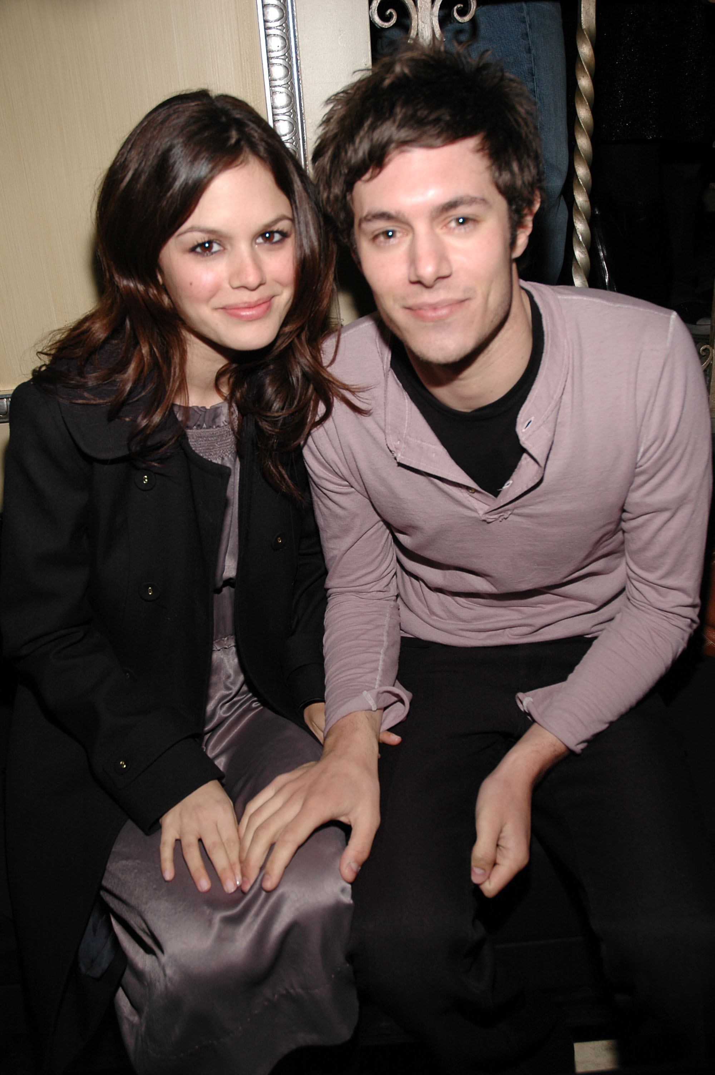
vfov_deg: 57.3
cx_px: 358
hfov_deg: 39.9
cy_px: 538
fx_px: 985
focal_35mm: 33
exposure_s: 1/60
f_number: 4
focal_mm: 22
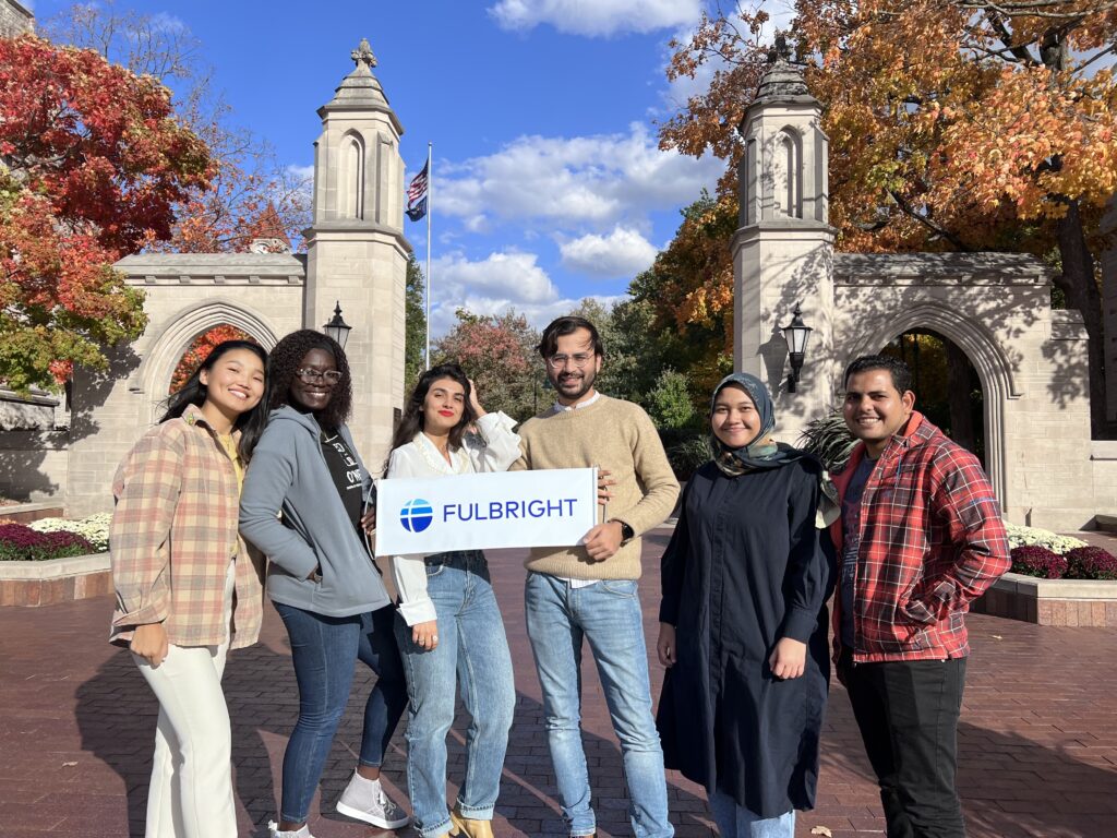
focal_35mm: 26
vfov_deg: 53.1
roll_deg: -0.5
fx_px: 839
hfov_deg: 67.3
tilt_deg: +3.8
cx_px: 558
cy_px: 419
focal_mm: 5.7
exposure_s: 1/4444
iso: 50
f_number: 1.5
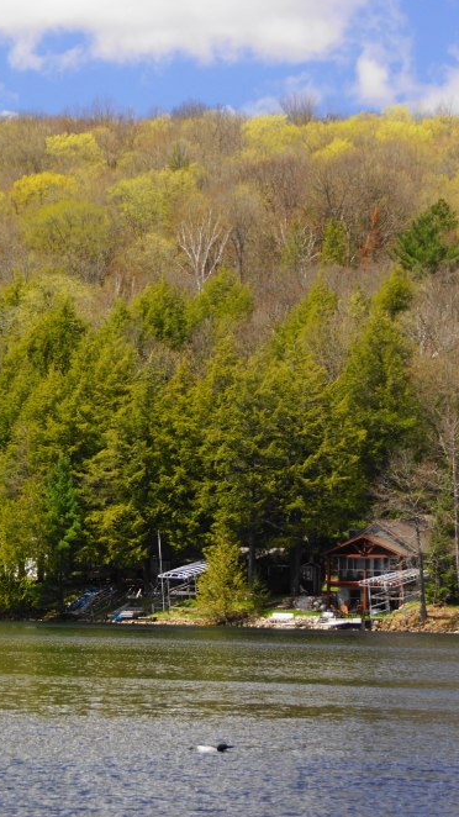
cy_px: 407
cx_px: 29
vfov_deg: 12.1
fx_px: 3850
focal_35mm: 178
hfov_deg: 6.8
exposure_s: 1/125
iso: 100
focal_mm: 75
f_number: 5.6
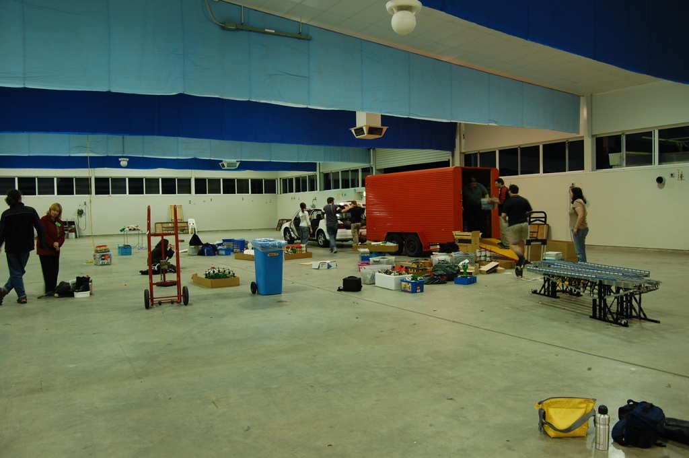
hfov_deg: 67.4
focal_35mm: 27
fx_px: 516
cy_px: 229
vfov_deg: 47.8
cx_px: 344
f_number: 5
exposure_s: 1/8
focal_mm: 18
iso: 400
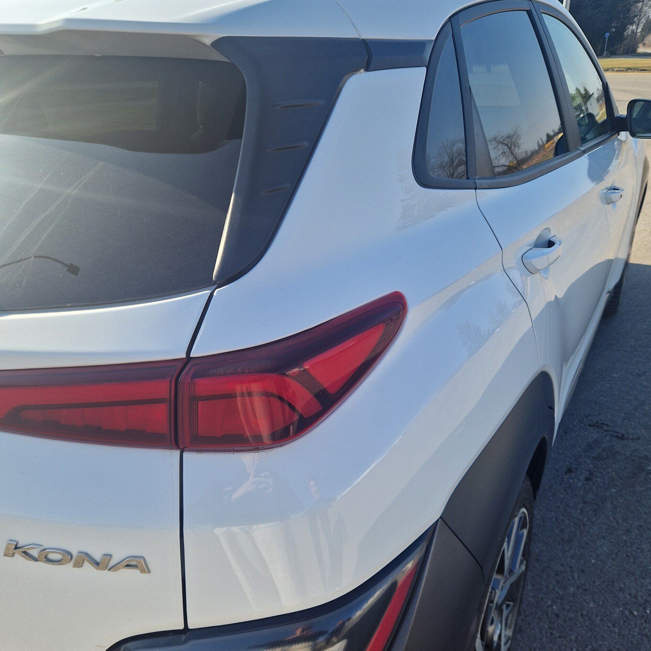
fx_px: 596
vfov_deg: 57.3
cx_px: 322
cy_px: 344
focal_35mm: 28
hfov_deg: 57.3
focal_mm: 5.4
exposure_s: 1/750
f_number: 1.8
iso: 50
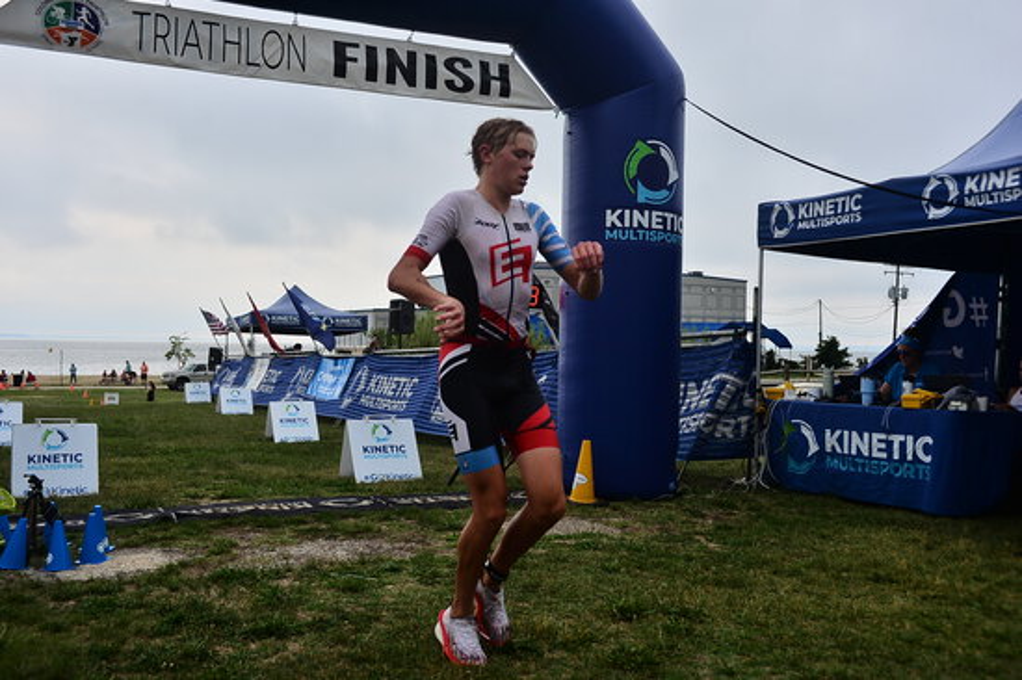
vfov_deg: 37.8
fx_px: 993
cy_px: 340
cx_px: 511
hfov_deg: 54.5
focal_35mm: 35
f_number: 5
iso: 200
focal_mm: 35
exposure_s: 1/1250
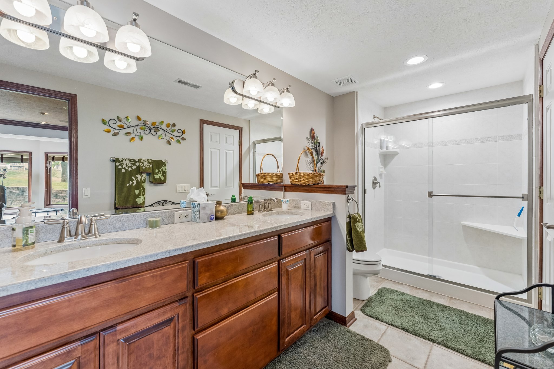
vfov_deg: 78.4
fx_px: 226
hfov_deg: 101.5
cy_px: 184
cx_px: 277
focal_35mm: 15
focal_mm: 14.7
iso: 500
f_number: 6.3
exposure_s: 1/8
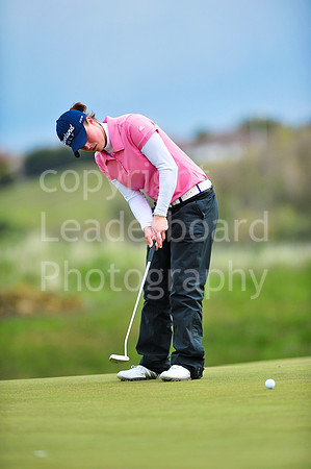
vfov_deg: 6.9
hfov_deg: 4.6
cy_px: 234
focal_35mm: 300
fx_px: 3896
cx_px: 156
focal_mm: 300
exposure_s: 1/3200
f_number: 4
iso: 400
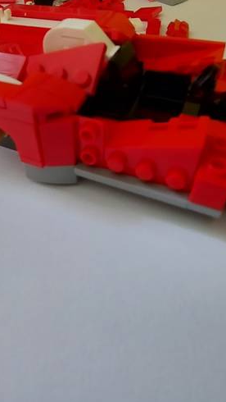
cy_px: 137
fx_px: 277
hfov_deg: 43.4
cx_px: 65
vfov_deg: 70.0
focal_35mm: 26
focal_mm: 1.74
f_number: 2.2
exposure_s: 1/33
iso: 250
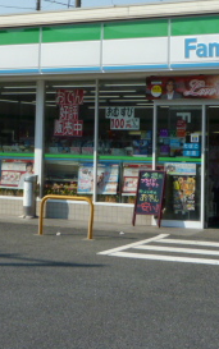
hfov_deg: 15.9
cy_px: 73
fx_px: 782
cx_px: 114
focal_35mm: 82
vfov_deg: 24.8
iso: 100
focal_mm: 5.9
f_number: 5.6
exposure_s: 1/500
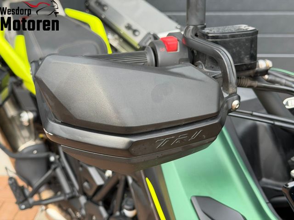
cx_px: 147
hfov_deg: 39.7
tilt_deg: -24.6
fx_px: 408
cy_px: 110
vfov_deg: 30.3
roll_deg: +1.7
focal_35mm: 48
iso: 80
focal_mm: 6.76
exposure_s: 1/333
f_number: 1.78
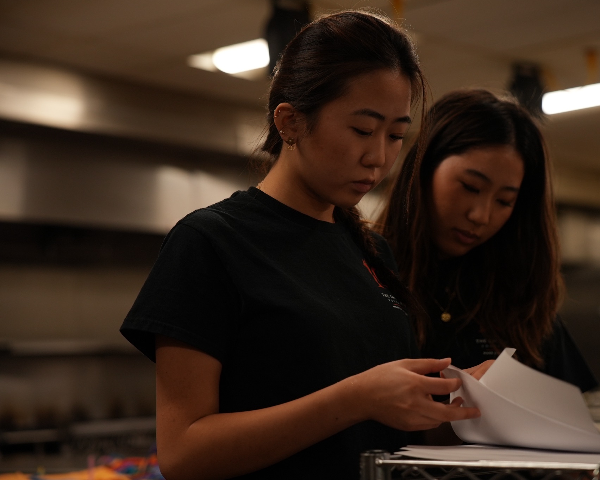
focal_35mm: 79
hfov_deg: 24.1
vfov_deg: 19.4
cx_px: 355
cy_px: 239
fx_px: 1403
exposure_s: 1/200
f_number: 2.8
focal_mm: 70
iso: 800
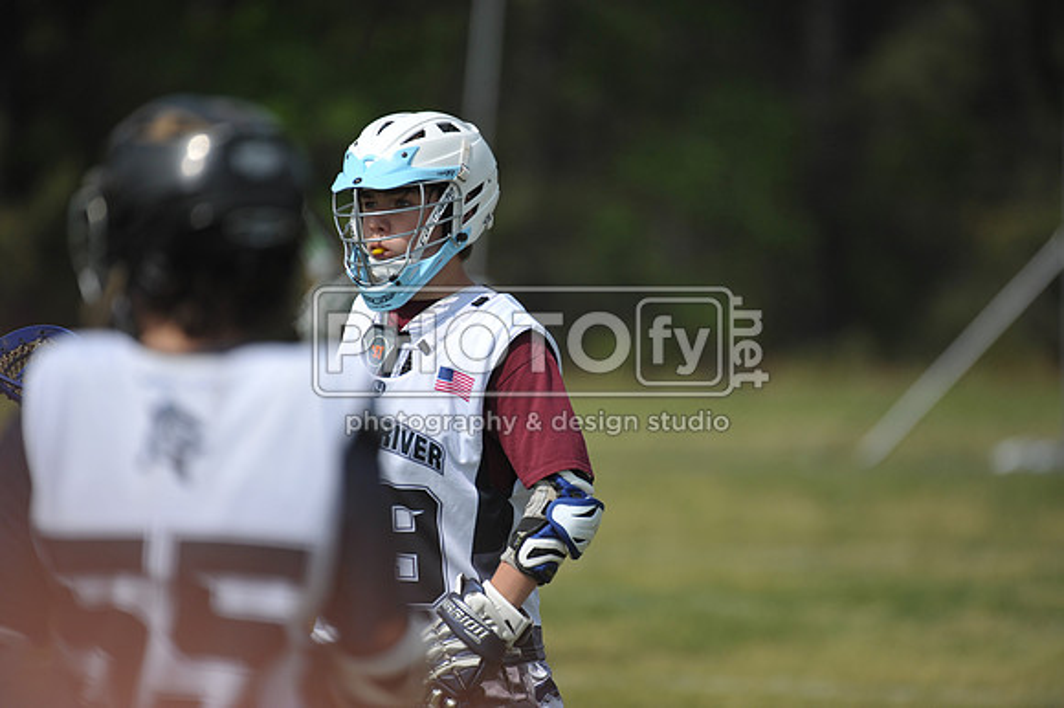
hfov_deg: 5.2
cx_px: 532
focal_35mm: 400
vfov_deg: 3.4
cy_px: 354
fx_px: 11815
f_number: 4
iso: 640
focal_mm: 400
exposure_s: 1/4000
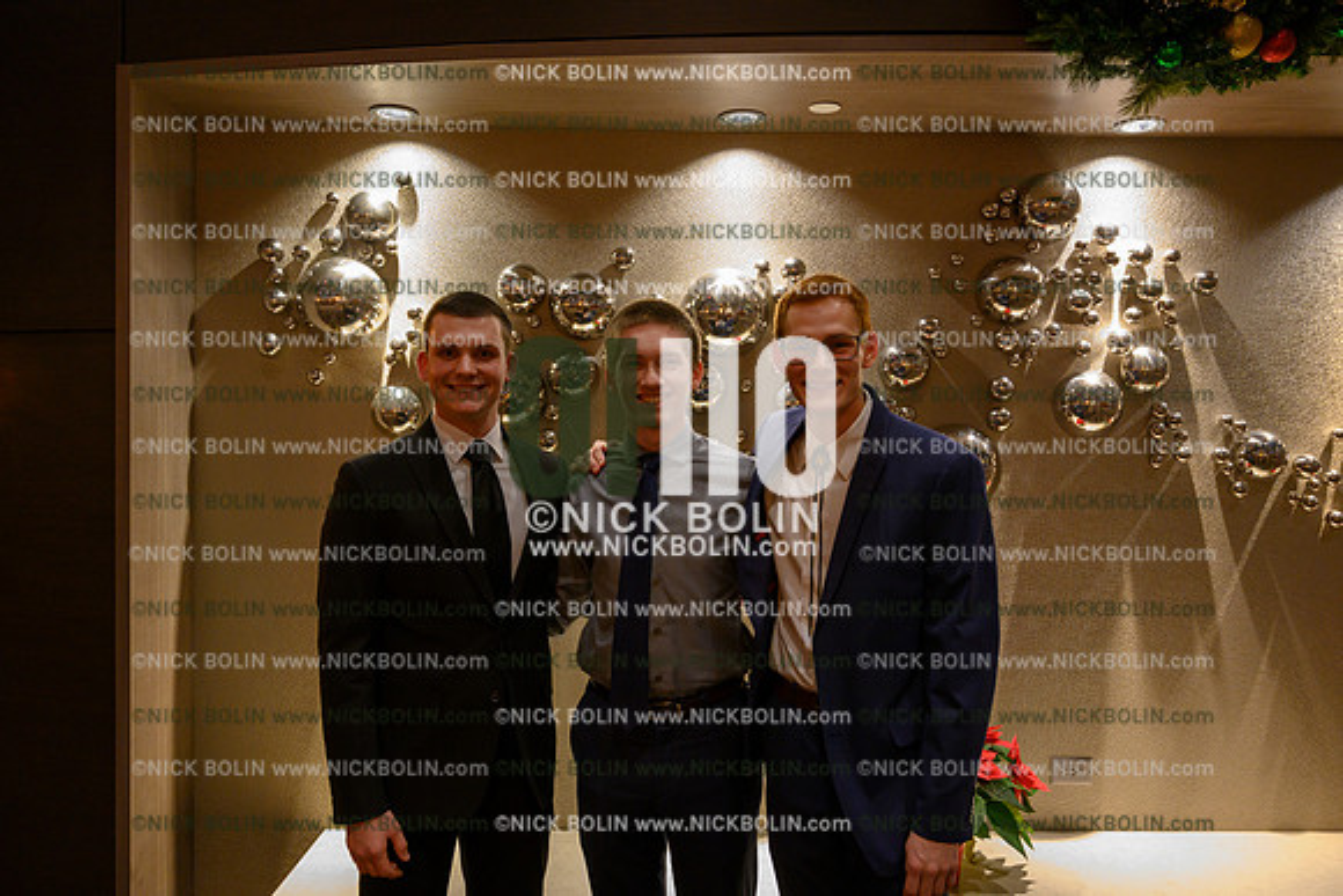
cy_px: 448
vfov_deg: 47.2
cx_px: 672
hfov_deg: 66.4
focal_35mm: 28
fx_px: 1026
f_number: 4
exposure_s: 1/30
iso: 4000
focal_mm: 27.5
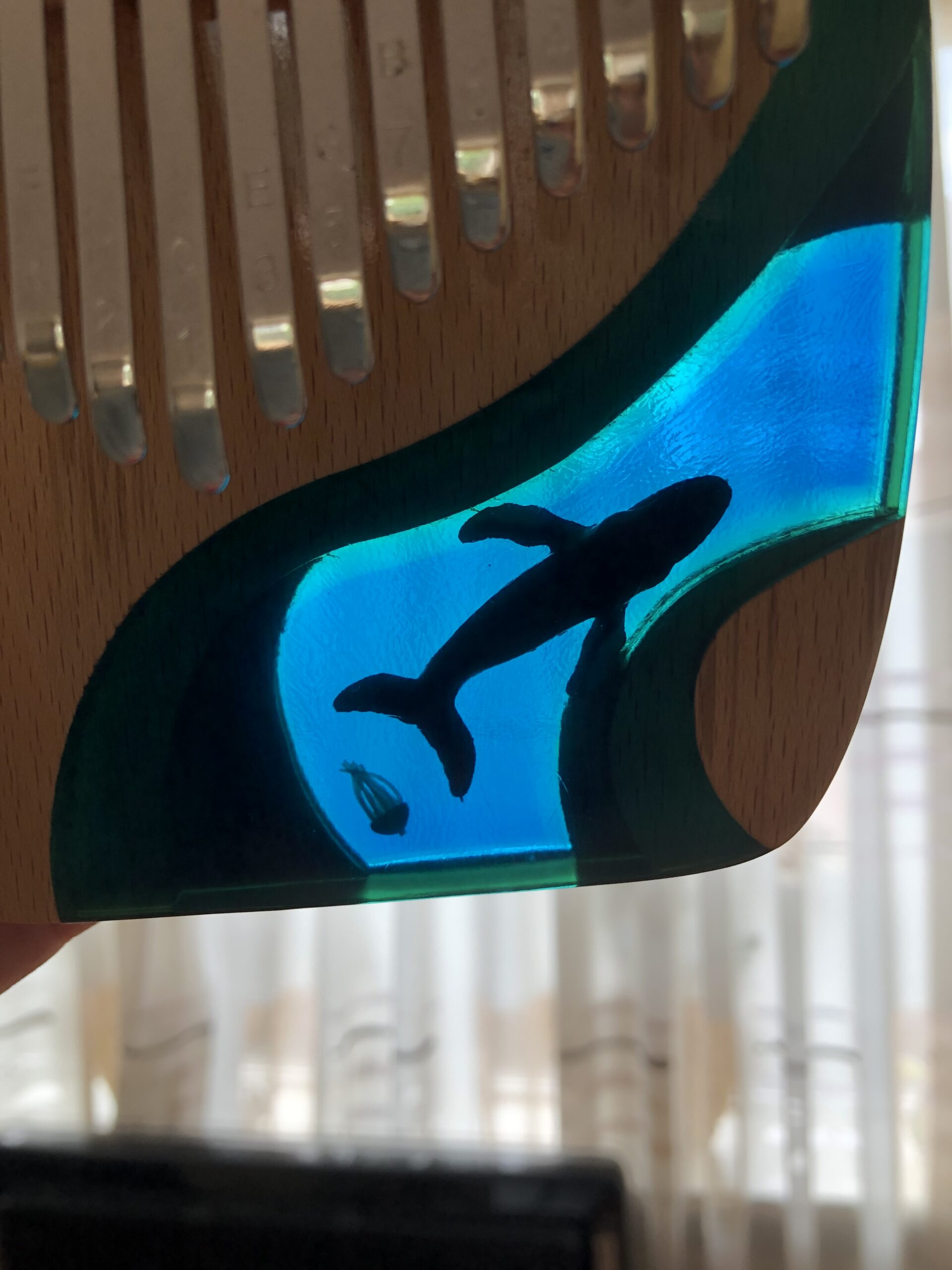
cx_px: 476
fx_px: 1027
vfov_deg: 63.4
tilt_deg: -0.8
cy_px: 635
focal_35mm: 28
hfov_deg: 49.7
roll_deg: +2.5
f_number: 1.8
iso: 50
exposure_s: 1/120
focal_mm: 3.99
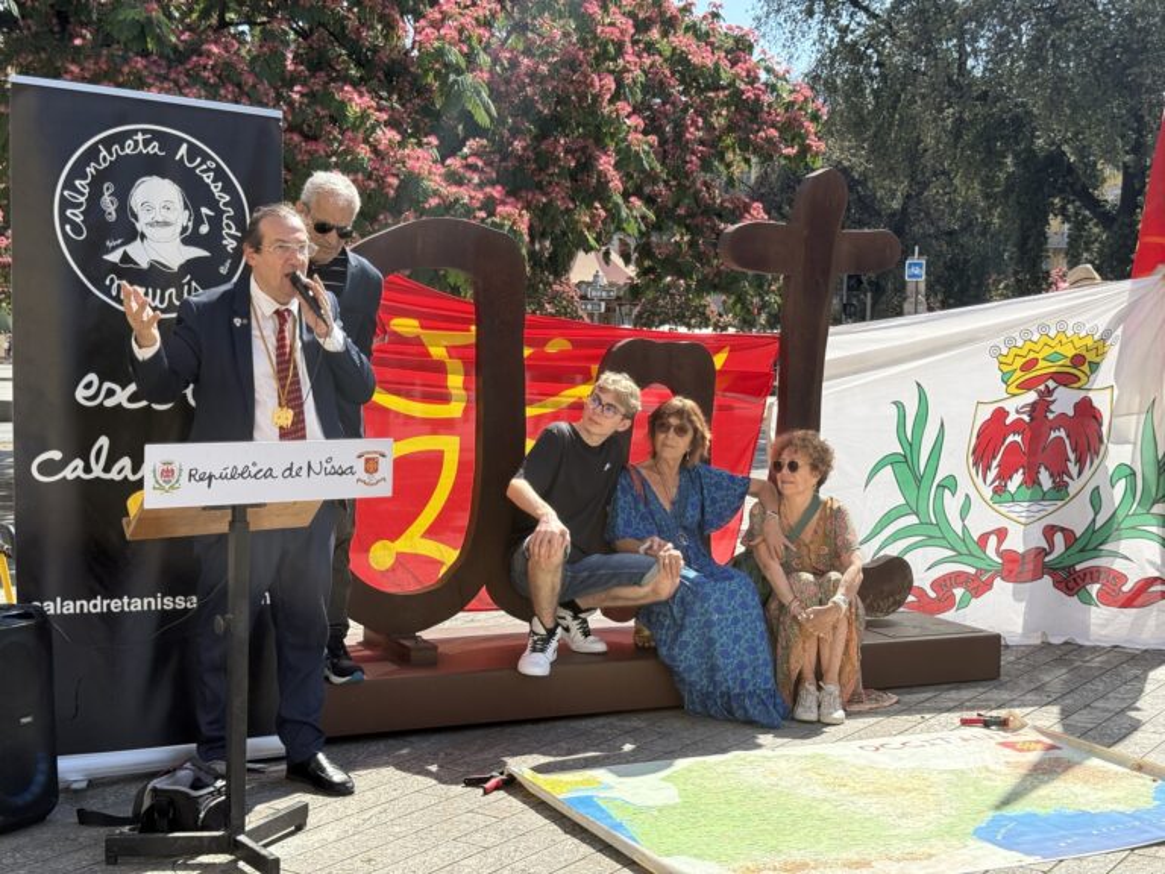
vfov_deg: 30.3
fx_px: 1615
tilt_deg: -3.8
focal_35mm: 48
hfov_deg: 39.7
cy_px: 437
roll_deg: -1.7
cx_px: 582
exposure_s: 1/3378
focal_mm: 6.76
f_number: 1.78
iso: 100
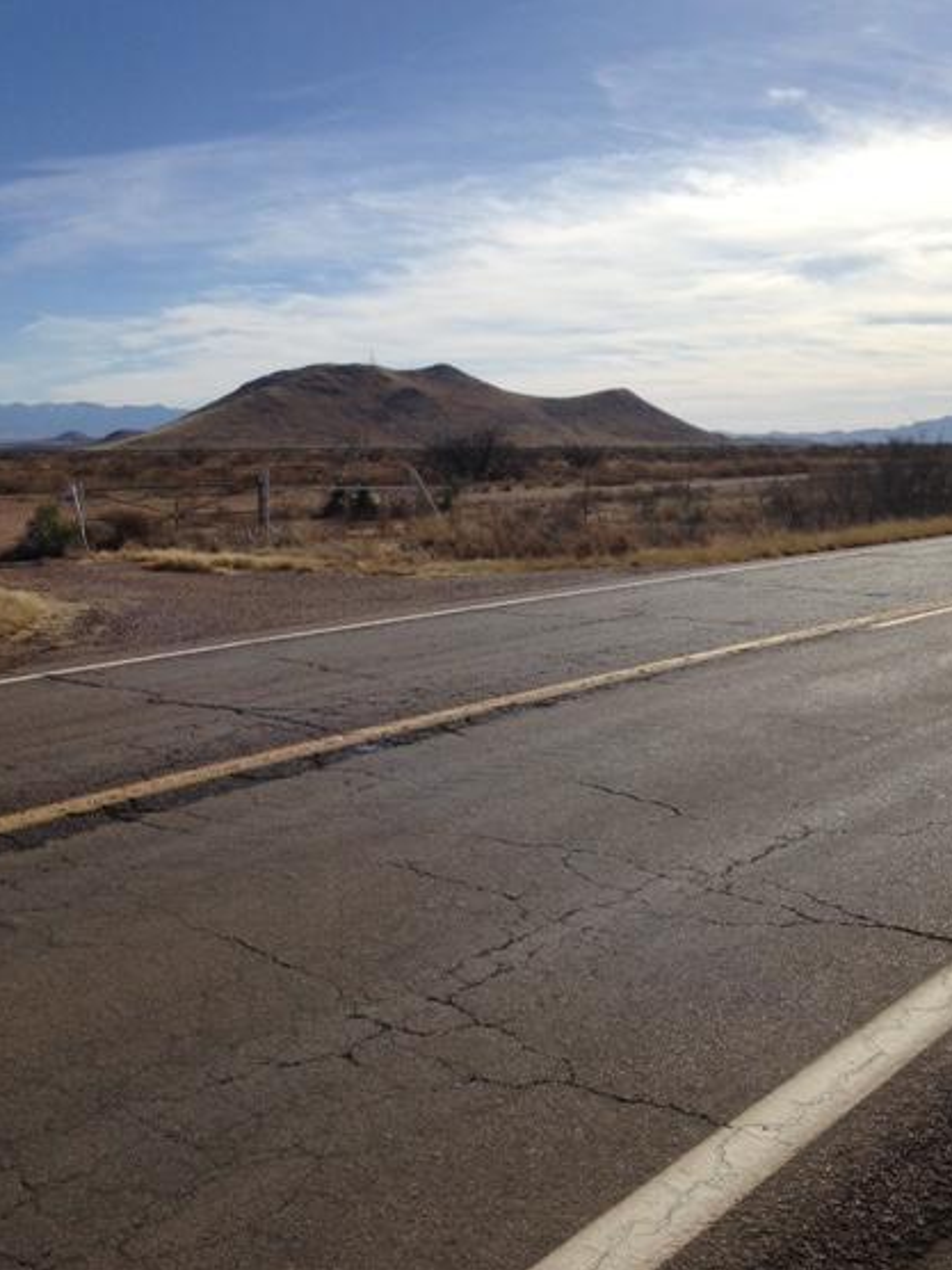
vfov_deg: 49.0
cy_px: 617
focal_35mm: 38
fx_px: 1393
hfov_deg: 37.7
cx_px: 452
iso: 50
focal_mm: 4.12
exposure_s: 1/3876
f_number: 2.4
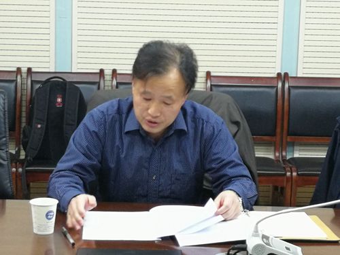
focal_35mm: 97
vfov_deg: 15.2
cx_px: 170
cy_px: 128
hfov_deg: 20.2
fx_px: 953
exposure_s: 1/25
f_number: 2.2
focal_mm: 3.95
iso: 400
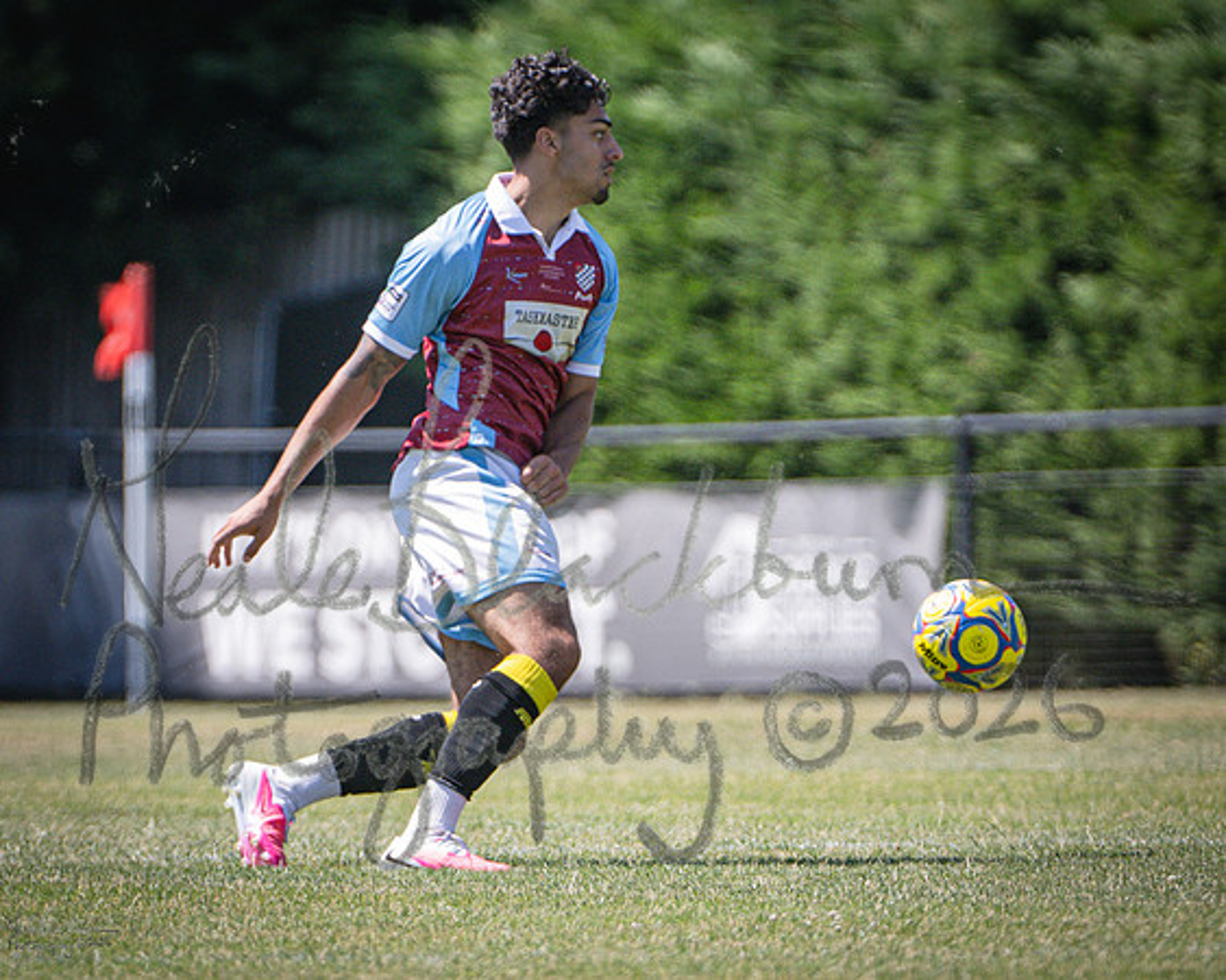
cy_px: 452
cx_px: 393
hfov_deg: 2.3
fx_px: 30729
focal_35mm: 847
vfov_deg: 1.8
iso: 400
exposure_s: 1/1600
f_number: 4
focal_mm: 360
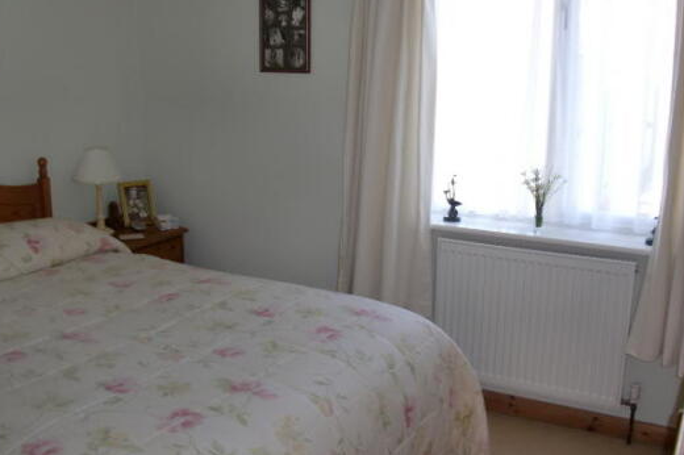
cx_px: 341
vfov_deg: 31.8
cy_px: 210
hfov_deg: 46.4
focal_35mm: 42
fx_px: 797
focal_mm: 6.3
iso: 80
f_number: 2.8
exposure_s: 1/60
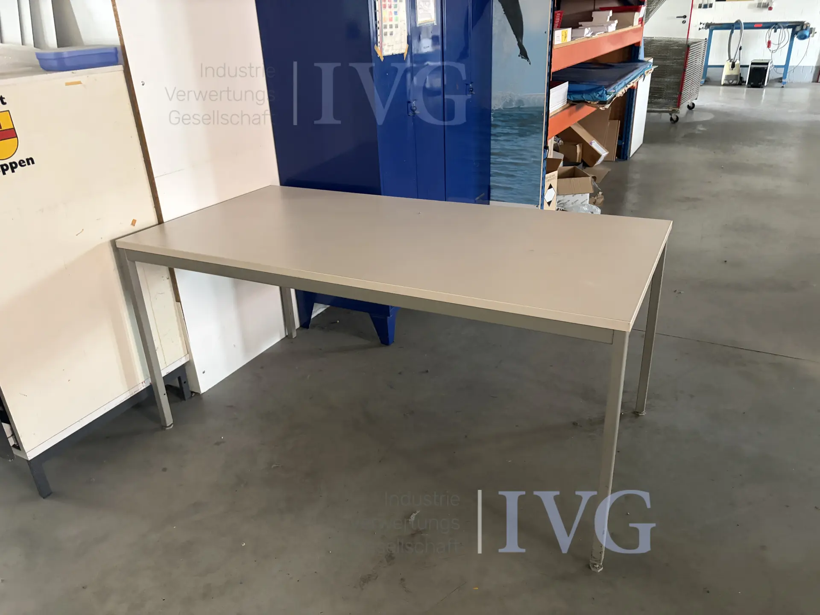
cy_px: 308
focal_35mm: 26
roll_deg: +3.7
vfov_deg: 53.1
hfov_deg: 67.3
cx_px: 410
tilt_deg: -22.7
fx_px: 616
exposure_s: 1/42
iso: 500
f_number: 1.6
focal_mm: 5.96
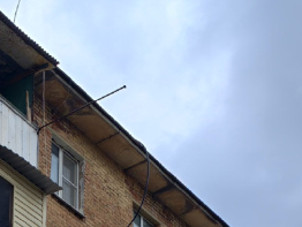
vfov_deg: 11.6
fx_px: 995
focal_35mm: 114
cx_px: 77
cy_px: 459
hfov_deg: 17.2
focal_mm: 6.54
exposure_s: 1/315
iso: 72
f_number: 1.57
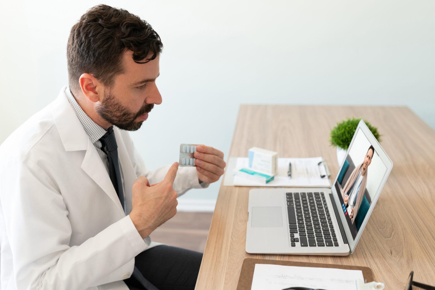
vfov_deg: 37.9
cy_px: 145
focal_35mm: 35
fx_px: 423
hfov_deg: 54.4
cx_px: 218
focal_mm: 35
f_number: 2
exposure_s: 1/160
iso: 320
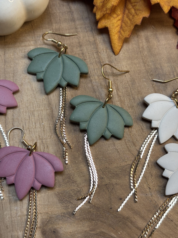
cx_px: 89
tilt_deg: -71.3
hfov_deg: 28.0
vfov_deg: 36.8
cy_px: 119
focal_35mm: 52
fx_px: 357
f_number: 1.6
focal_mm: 5.96
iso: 50
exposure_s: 1/62
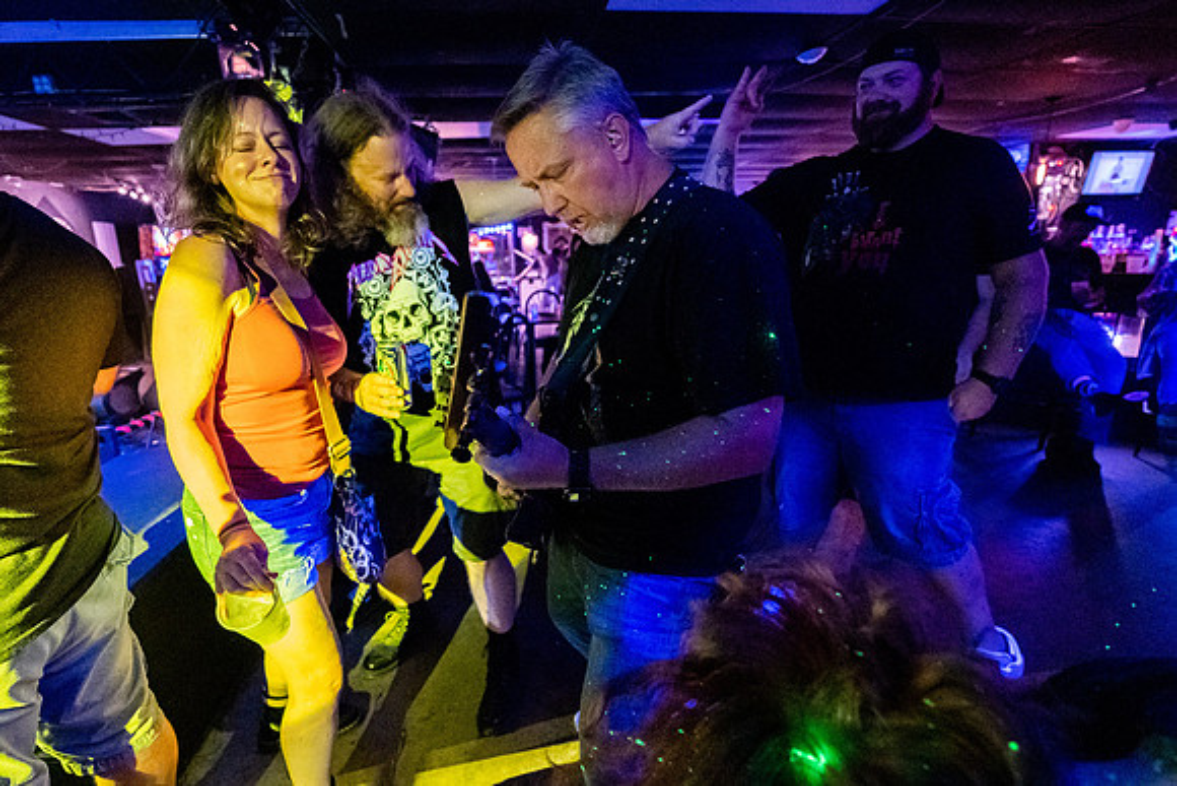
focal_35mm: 16
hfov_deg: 98.3
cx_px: 562
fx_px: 509
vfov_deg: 75.3
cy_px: 373
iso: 8000
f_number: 2.8
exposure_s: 1/200
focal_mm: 14
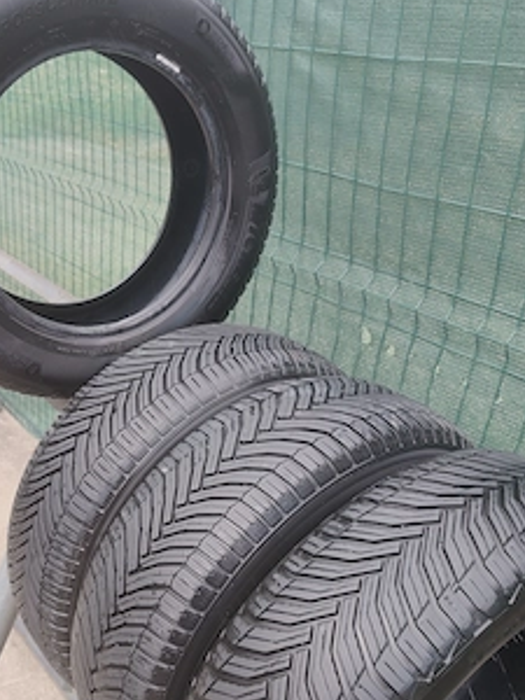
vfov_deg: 50.9
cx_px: 208
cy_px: 429
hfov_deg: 39.5
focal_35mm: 36
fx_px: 728
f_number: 1.9
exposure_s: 1/100
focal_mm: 6.12
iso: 50
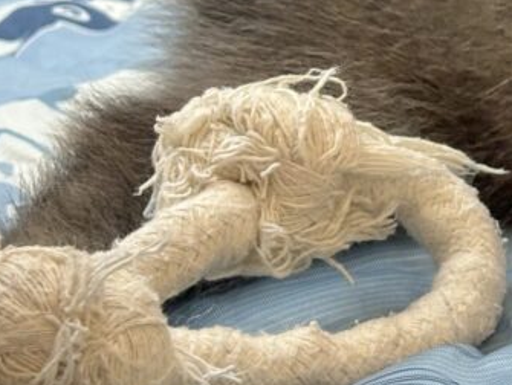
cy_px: -58
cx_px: 812
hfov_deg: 10.2
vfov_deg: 7.9
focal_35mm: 186
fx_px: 2754
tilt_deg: -11.0
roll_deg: +2.2
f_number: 1.6
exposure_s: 1/50
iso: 50
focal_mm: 5.96
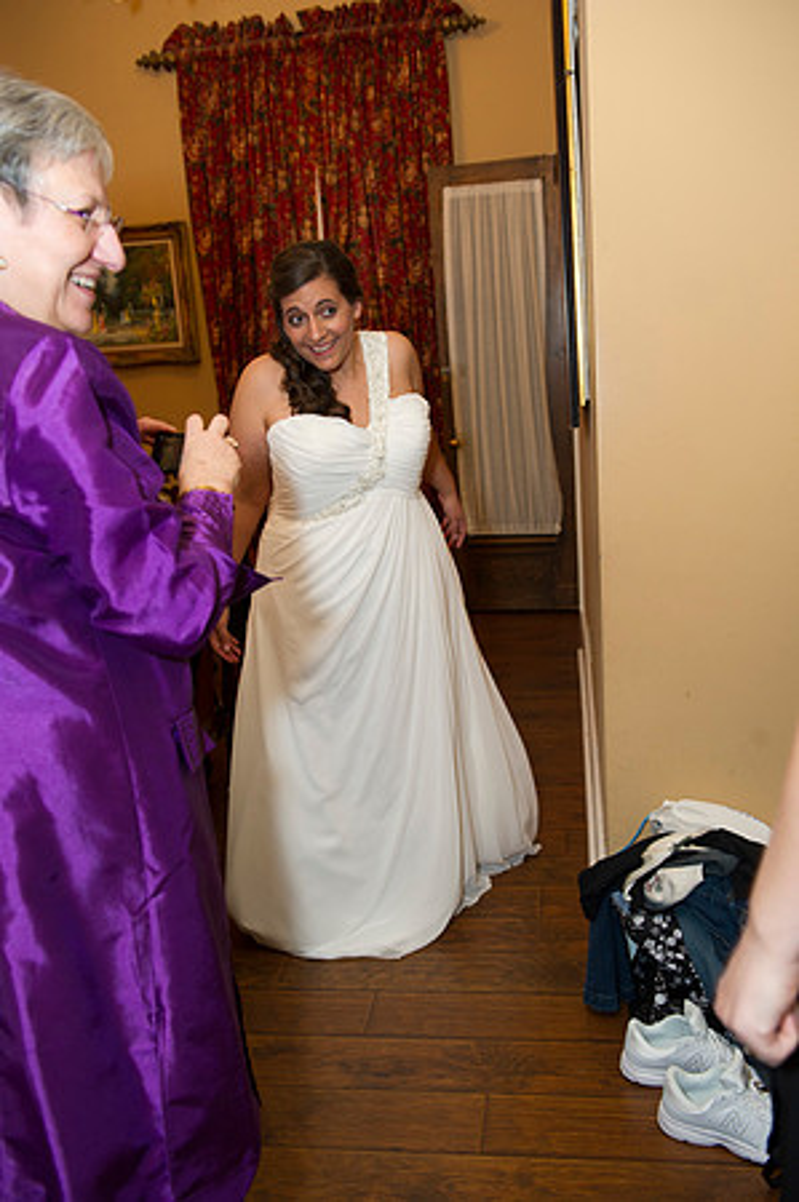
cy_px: 601
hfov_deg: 41.0
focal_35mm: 32
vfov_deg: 58.8
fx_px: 1068
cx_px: 400
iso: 800
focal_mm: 32
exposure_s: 1/100
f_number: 4
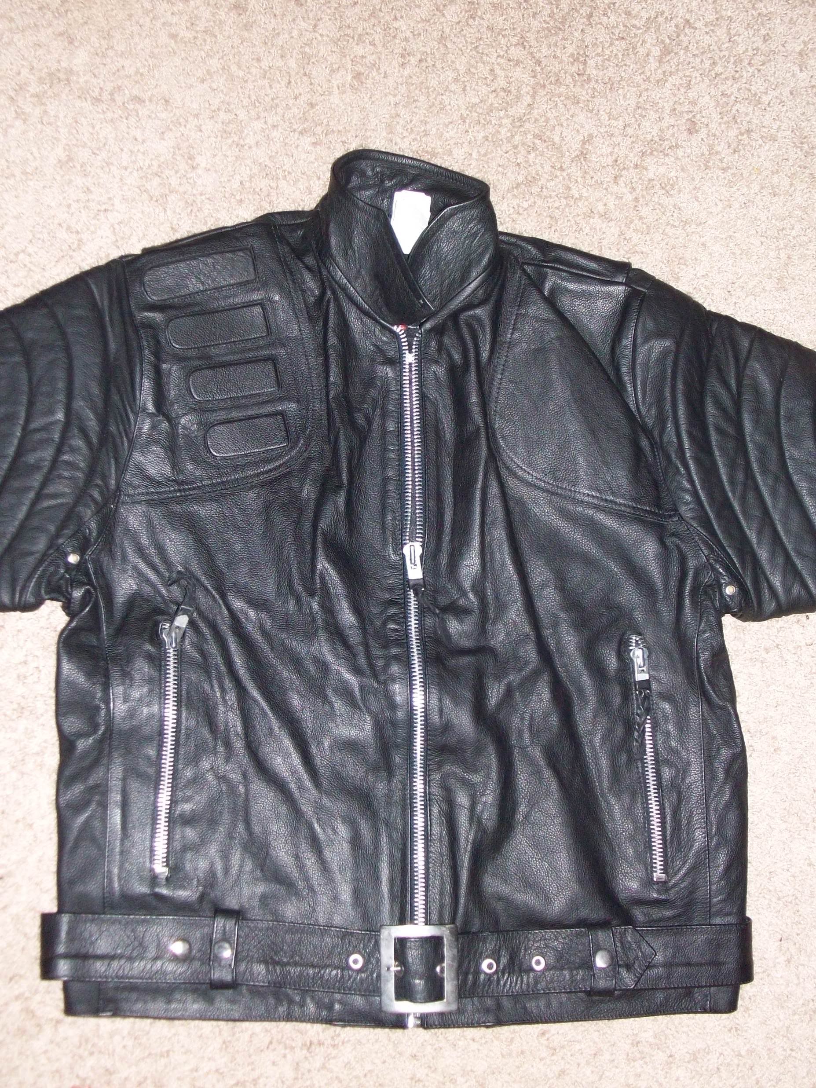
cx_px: 408
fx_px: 1320
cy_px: 544
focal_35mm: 42
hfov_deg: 34.4
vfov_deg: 44.8
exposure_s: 1/65.1
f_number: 3.2
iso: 200
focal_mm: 7.1
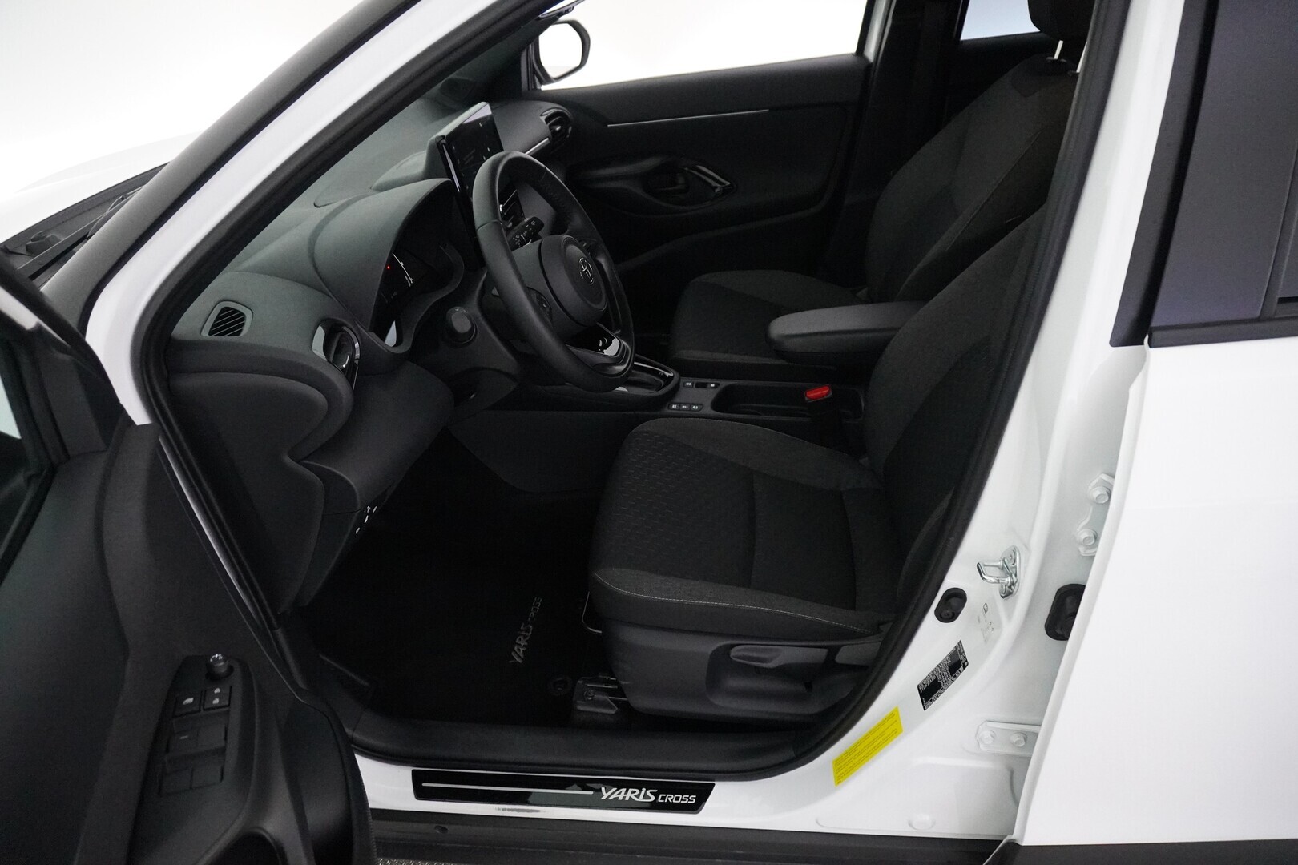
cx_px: 649
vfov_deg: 53.1
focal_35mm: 24
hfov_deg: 73.7
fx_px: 865
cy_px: 432
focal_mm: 16
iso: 6400
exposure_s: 1/160
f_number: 3.5
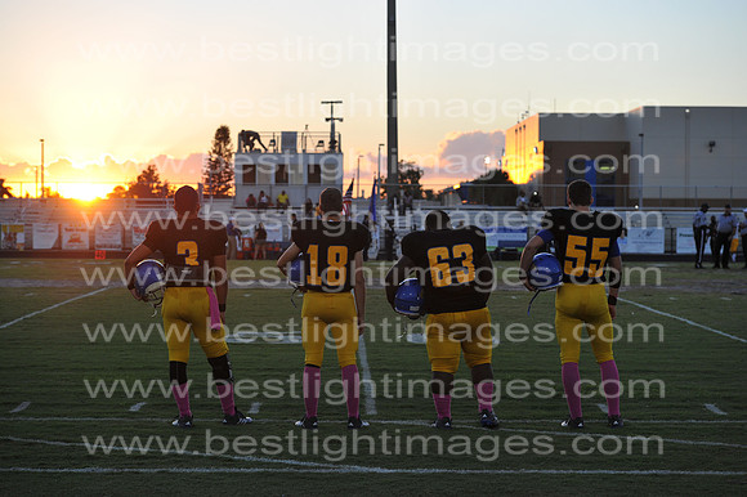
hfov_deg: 24.8
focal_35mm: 82
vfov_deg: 16.6
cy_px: 248
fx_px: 1700
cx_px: 374
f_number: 4
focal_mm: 82
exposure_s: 1/1250
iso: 800
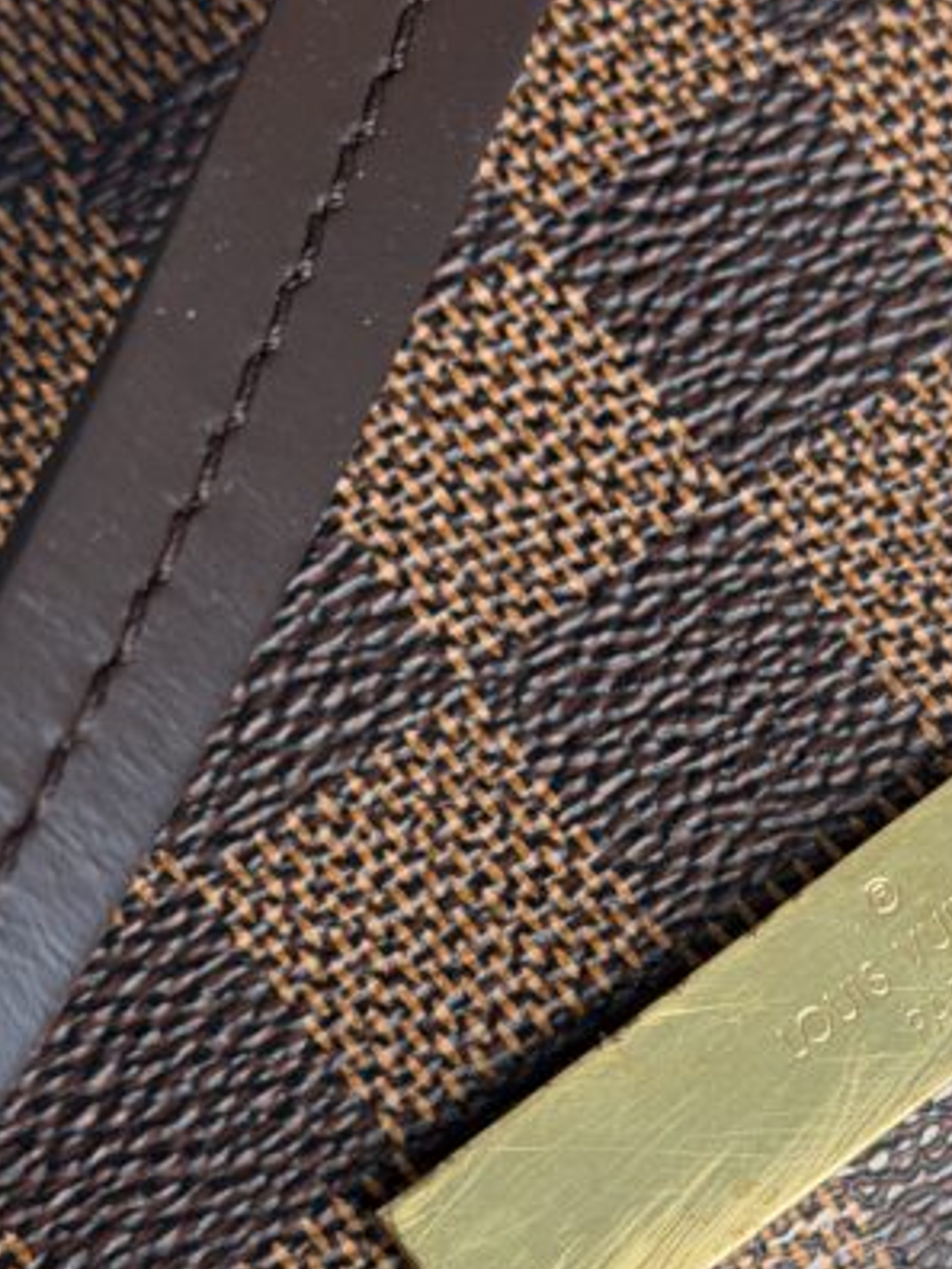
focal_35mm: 97
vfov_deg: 20.1
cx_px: 801
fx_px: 3557
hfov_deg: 15.1
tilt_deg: -51.8
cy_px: 923
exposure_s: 1/120
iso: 160
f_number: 1.78
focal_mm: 6.76
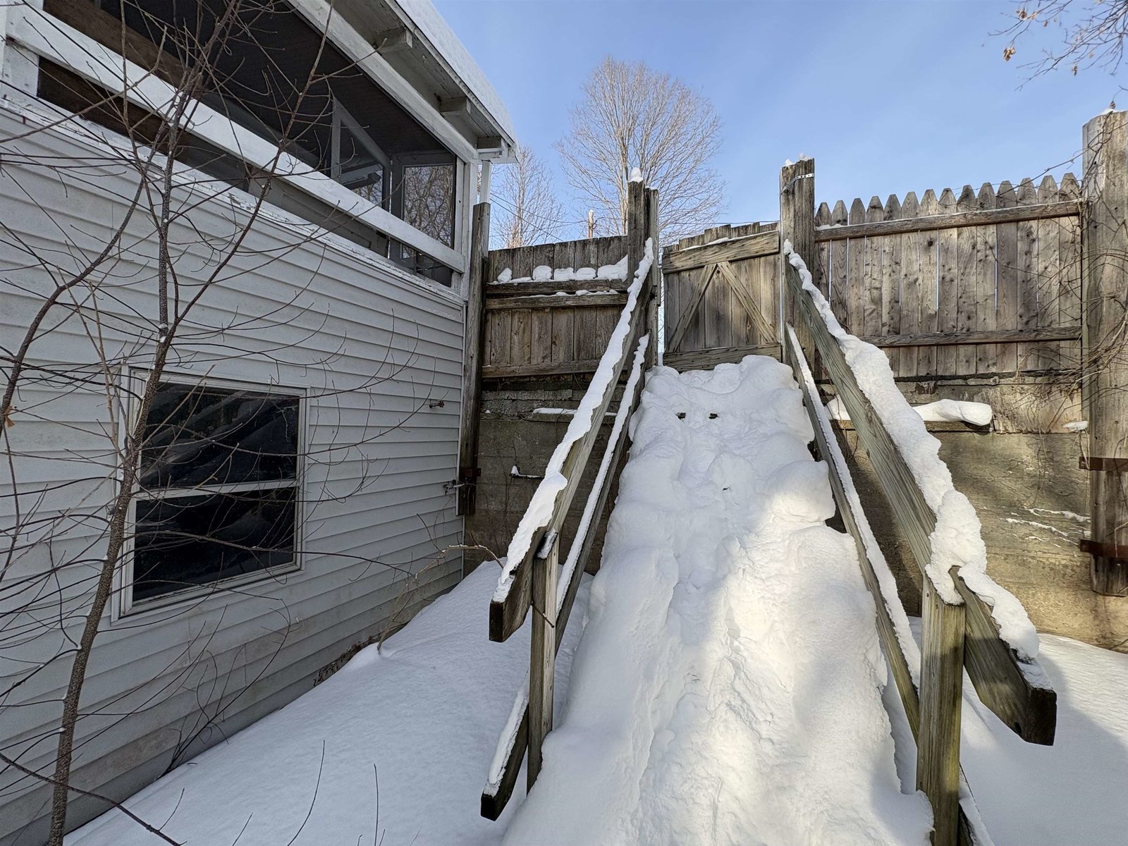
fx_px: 456
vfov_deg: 85.7
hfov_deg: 102.1
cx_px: 564
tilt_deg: +2.1
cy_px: 423
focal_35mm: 14
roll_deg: -1.3
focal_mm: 2.22
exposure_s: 1/1034
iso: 50
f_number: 2.2
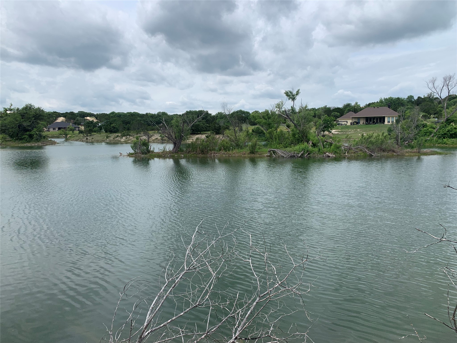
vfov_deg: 53.1
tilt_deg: -5.7
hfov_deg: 67.3
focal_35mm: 26
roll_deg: +1.2
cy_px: 172
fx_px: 343
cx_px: 228
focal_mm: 4.25
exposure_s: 1/3401
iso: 25
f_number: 1.8
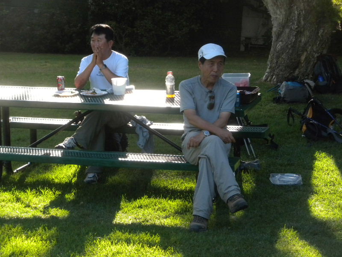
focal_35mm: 100
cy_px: 128
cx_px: 171
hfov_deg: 19.6
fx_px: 988
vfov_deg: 14.8
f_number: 5.1
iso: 400
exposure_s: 1/437
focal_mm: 17.7
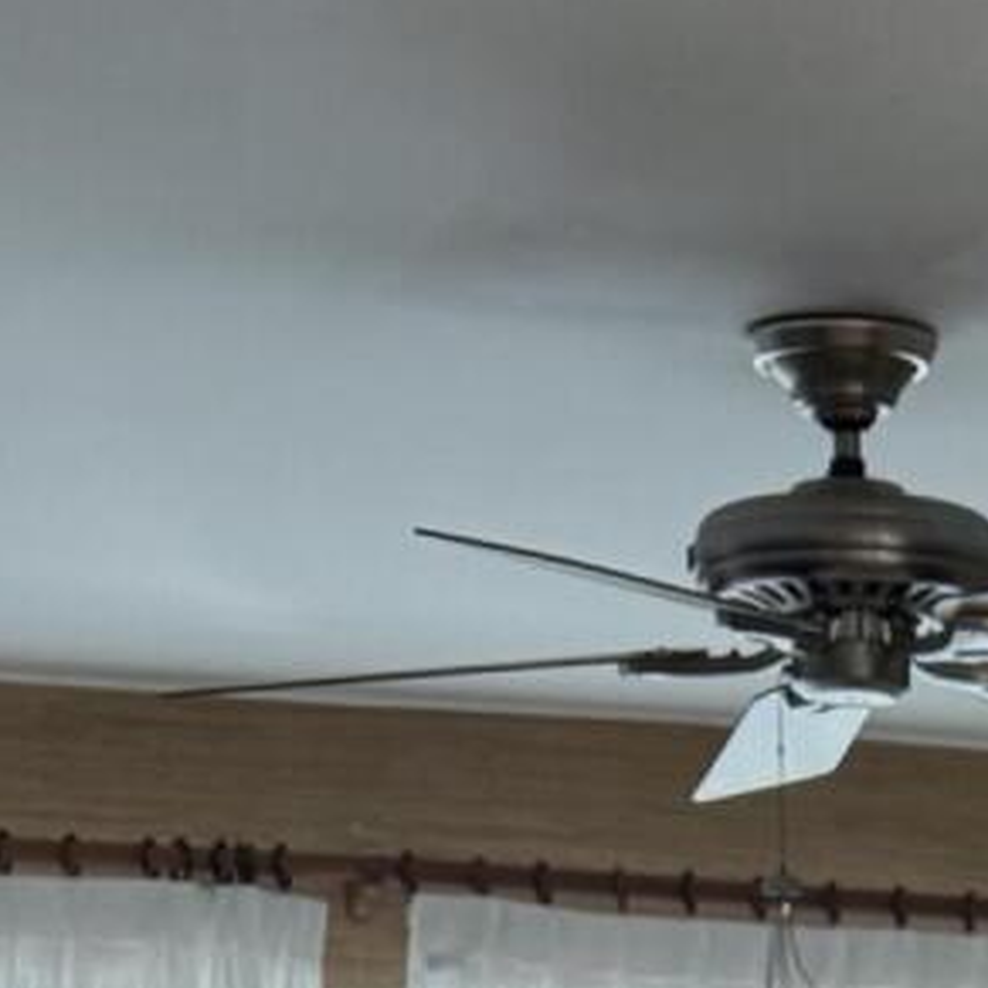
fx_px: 4715
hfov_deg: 11.6
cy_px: 2560
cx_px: 1317
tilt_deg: -12.2
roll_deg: -0.9
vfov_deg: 10.1
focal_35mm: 146
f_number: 1.78
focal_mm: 6.76
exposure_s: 1/120
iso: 200
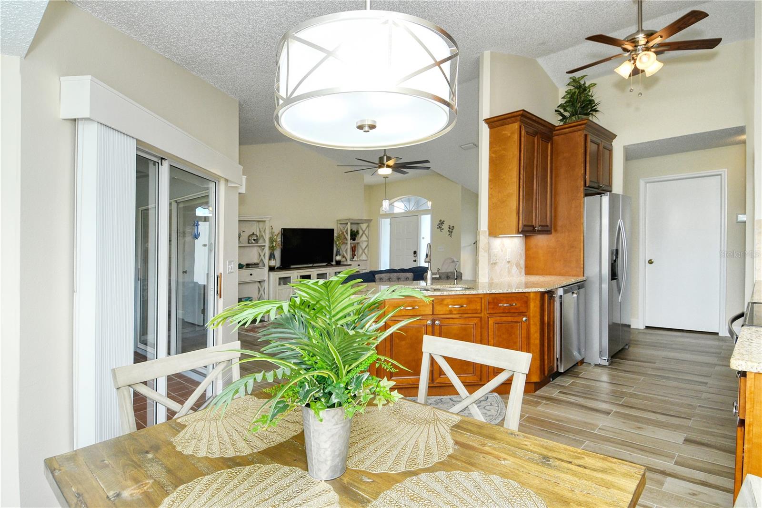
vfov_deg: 67.4
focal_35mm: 18
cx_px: 381
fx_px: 381
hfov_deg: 90.0
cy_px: 254
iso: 640
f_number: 9
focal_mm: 12
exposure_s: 1/250
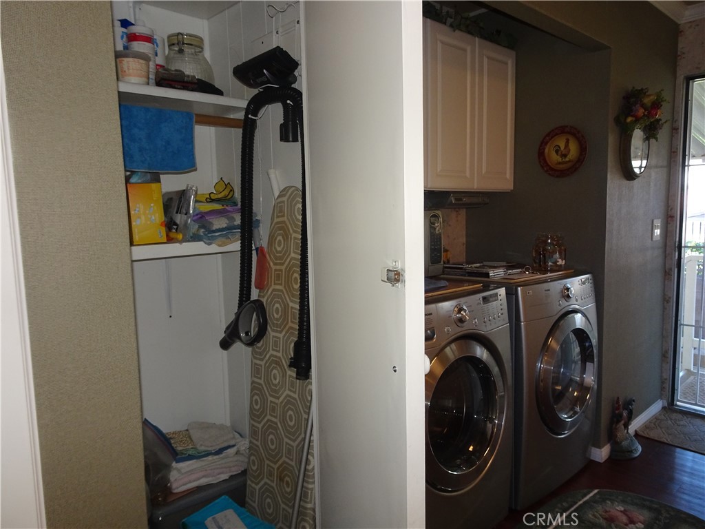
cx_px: 352
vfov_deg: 56.8
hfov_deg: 71.6
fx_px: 489
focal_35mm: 24
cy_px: 264
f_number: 3.5
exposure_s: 1/30
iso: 200
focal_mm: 4.1
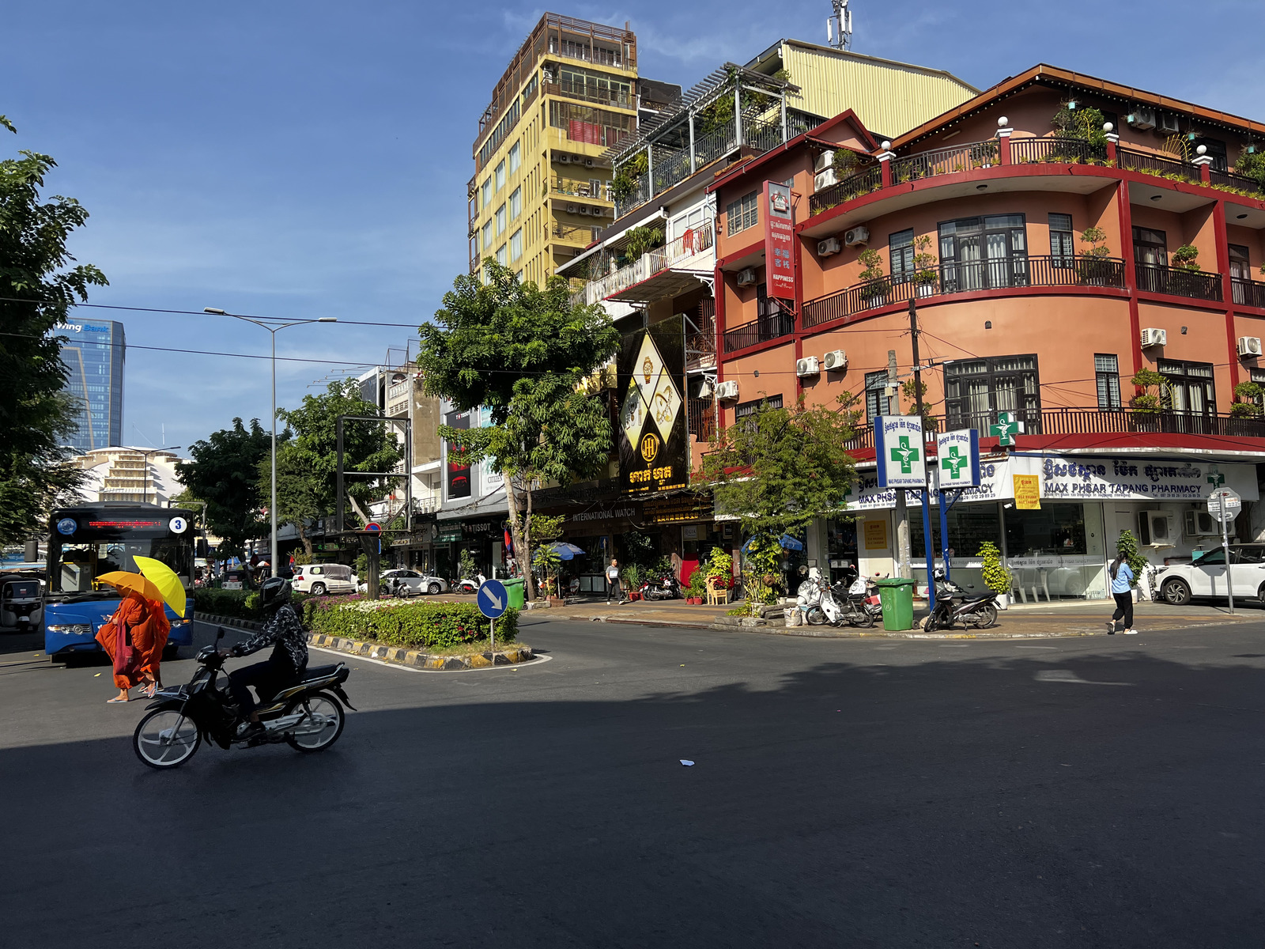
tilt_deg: +6.3
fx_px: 950
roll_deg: +2.0
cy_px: 474
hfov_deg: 67.3
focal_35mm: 26
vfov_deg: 53.1
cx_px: 632
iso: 50
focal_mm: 5.7
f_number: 1.5
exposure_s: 1/3460
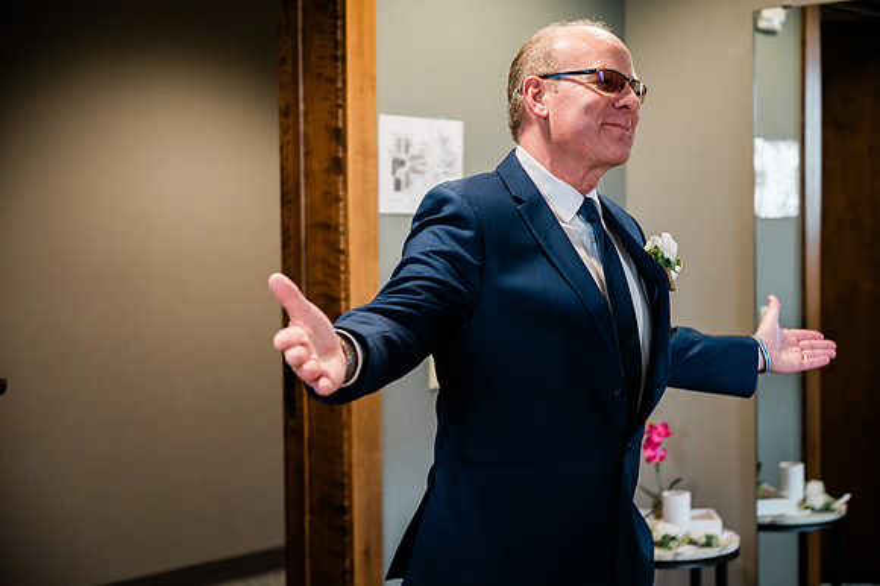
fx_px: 1466
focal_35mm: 60
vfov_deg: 22.6
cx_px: 440
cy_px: 293
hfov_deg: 33.4
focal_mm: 60
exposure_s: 1/200
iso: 1000
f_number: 2.8
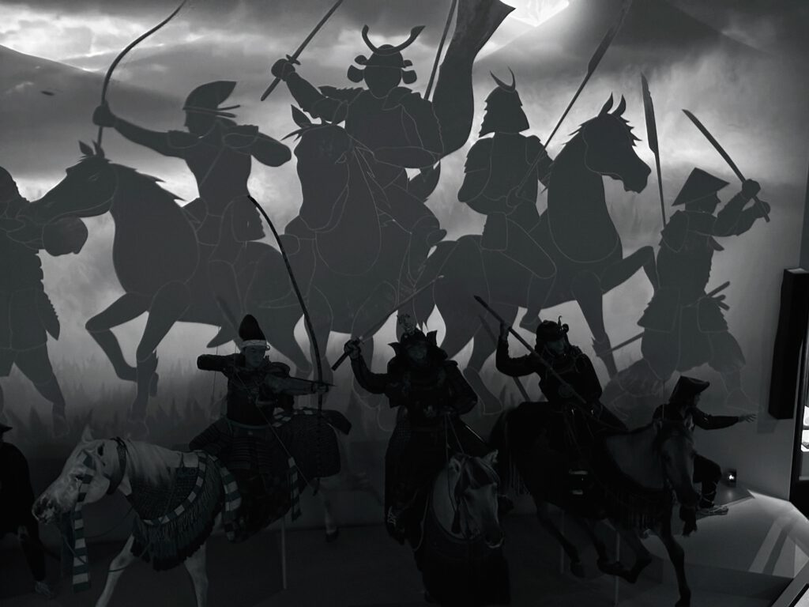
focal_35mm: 48
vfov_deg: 30.3
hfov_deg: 39.7
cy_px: 304
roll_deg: +0.8
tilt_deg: -16.2
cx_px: 404
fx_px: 1122
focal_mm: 6.86
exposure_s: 1/17
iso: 800
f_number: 1.78
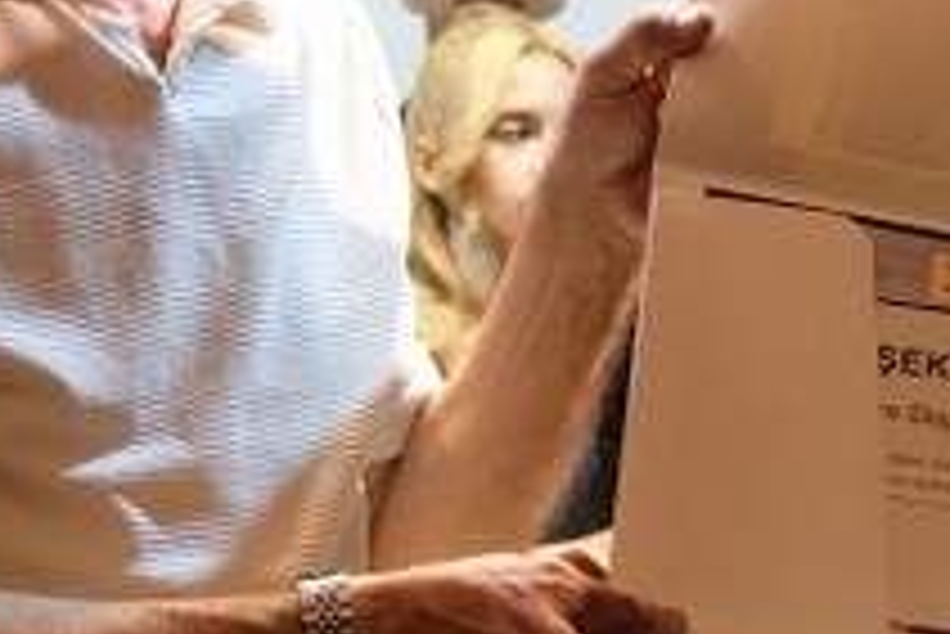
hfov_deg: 8.2
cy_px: 315
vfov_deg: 5.5
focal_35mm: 250
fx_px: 6602
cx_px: 986
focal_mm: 29.2
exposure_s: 1/56
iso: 2500
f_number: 4
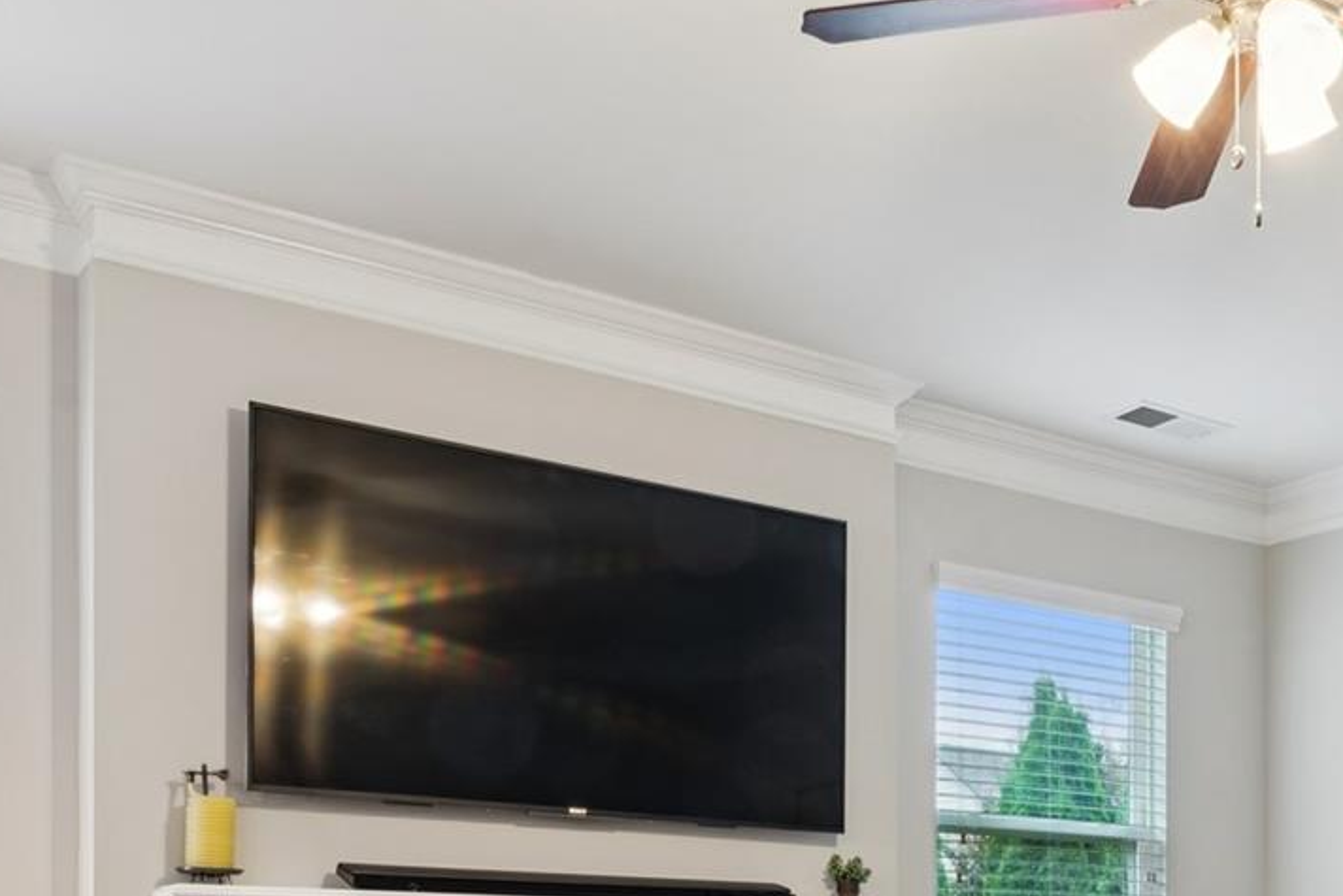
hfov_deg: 38.8
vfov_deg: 25.9
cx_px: 1181
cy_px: 1006
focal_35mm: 48
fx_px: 1781
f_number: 13
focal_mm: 16.6
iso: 100
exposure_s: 1.3
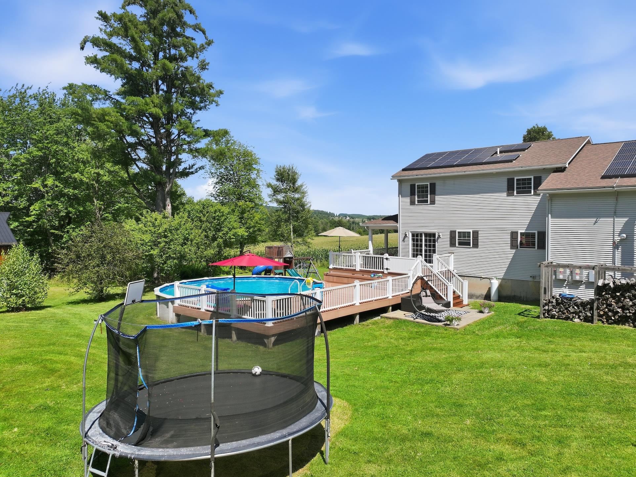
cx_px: 331
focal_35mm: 25
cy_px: 238
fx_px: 459
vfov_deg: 54.9
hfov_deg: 69.4
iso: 100
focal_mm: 12.3
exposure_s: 1/2500
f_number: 2.8
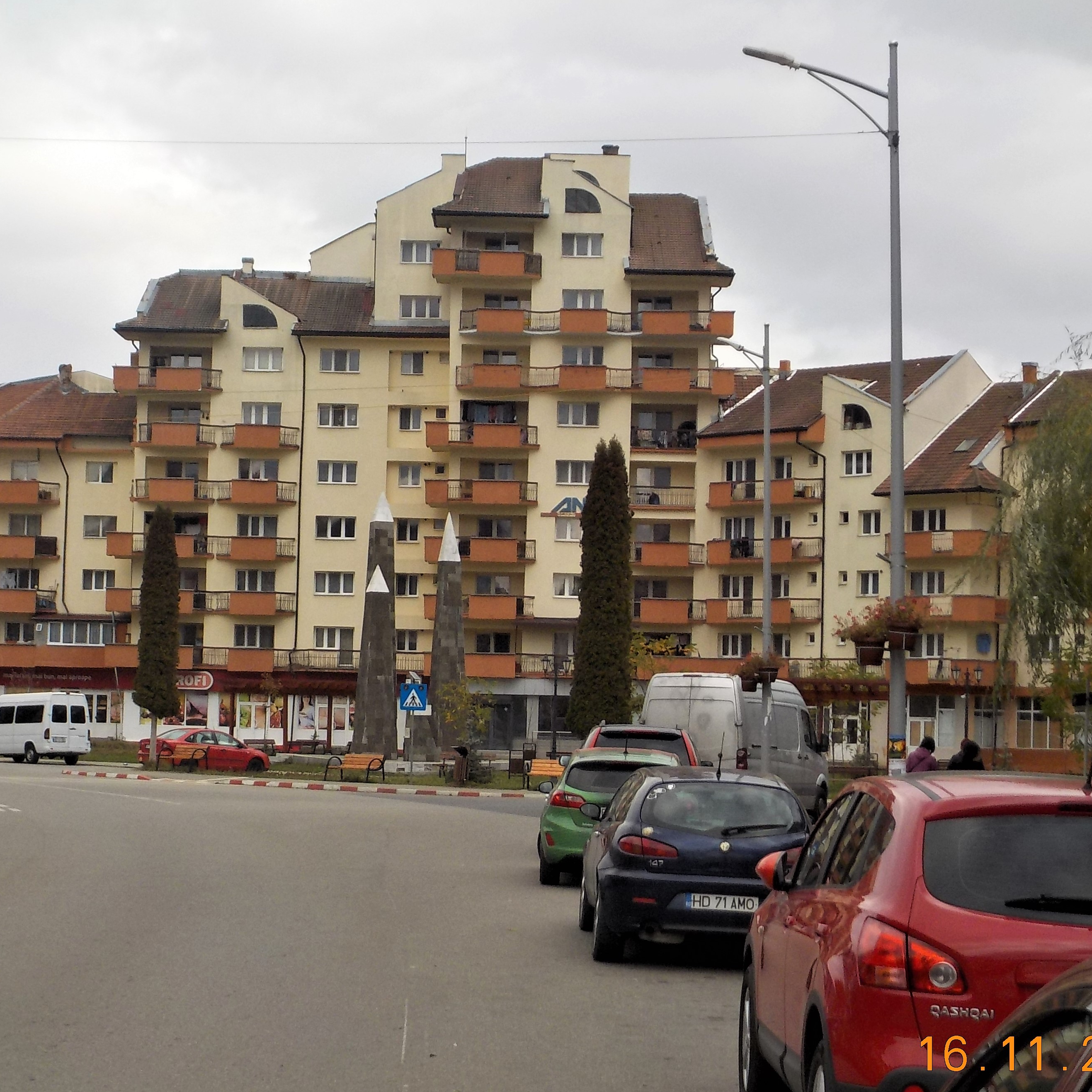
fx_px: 1999
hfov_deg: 30.5
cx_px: 479
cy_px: 549
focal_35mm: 56
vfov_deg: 30.6
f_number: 4.2
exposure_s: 1/500
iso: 125
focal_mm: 6.4
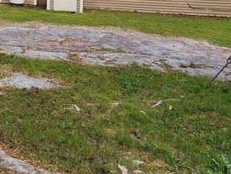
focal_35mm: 40
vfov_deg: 31.8
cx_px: -40
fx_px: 267
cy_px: -18
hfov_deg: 37.0
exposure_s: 1/236
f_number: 2.2
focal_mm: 2.2
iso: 50
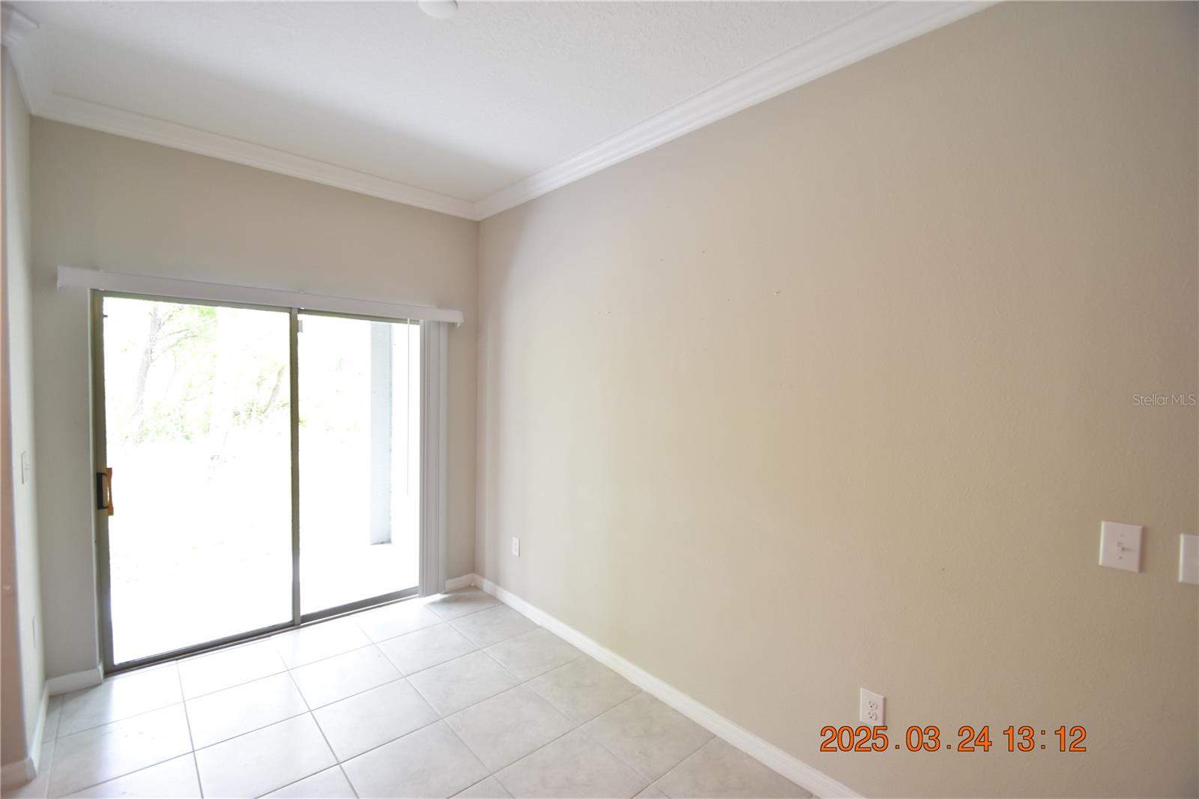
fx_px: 499
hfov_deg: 100.4
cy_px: 400
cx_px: 600
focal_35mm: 15
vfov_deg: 77.3
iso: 560
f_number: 4
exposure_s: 1/60
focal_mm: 10
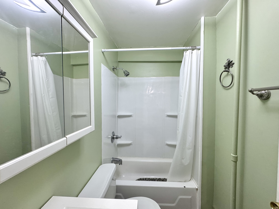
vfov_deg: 85.7
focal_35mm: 14
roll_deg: +0.6
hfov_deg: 102.1
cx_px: 140
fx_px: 113
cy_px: 104
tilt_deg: -2.0
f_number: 2.2
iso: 200
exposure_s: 1/120
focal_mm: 2.22
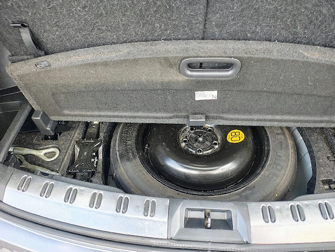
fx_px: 242
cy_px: 126
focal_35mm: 25
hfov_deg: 69.4
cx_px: 168
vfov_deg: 54.9
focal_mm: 5.89
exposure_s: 1/60.2
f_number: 1.4
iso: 311
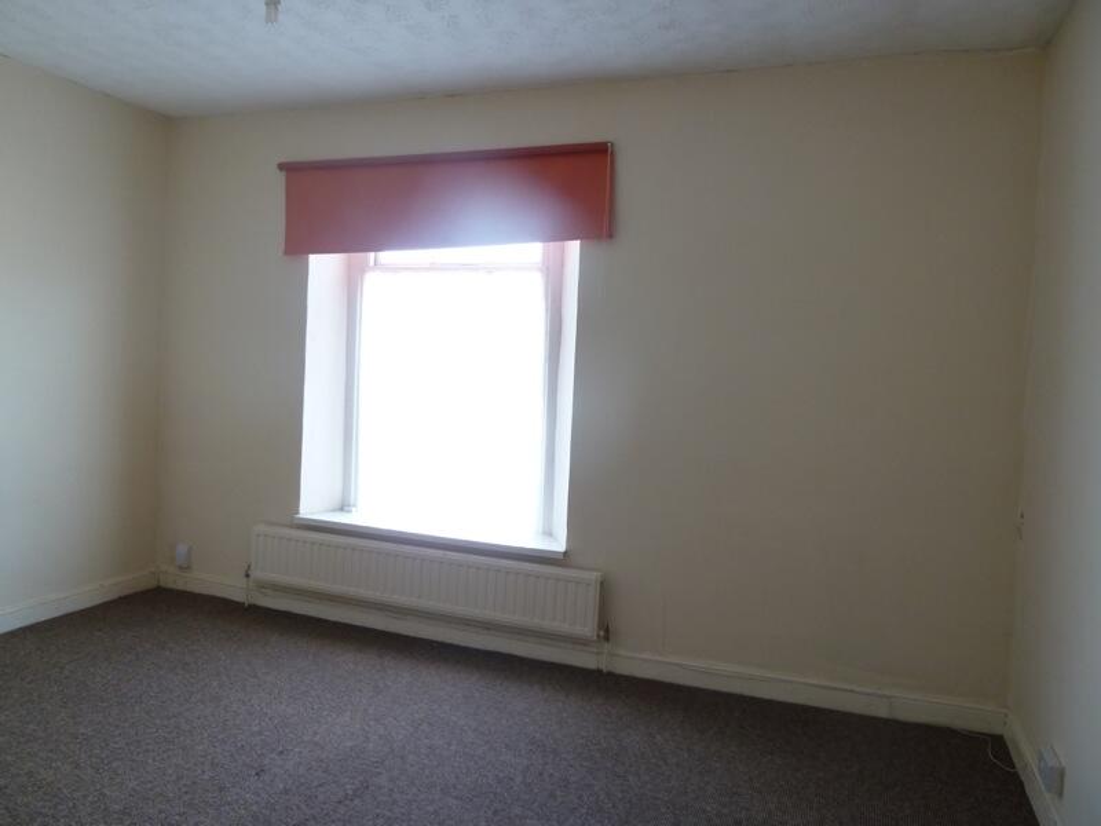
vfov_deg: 54.9
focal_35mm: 25
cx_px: 550
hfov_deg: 69.4
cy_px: 413
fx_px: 795
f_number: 3.3
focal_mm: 4.1
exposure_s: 1/30
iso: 125
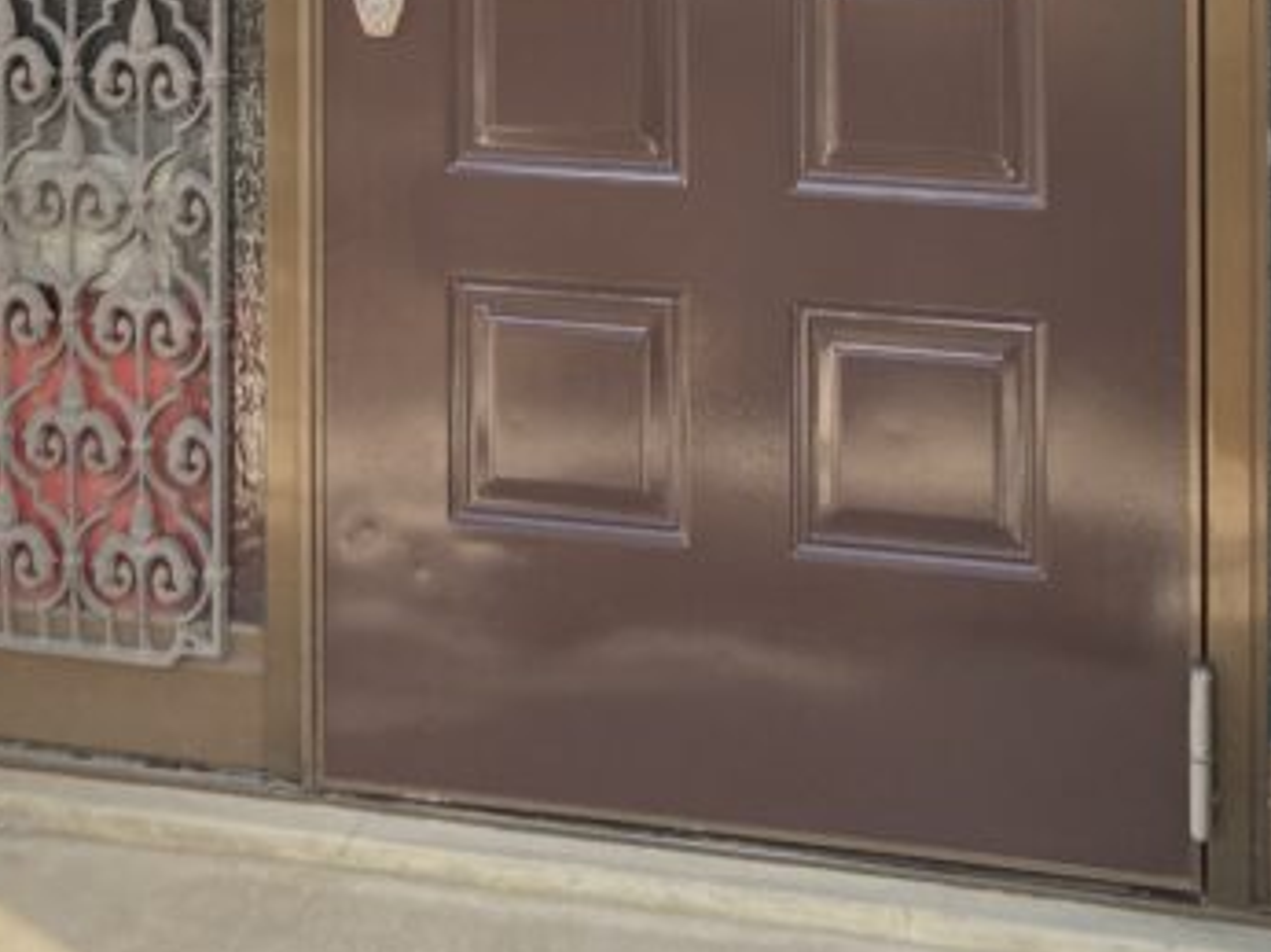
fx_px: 2972
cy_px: -412
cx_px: 694
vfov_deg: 16.8
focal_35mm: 81
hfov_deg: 24.1
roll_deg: -0.1
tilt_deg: -1.3
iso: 20
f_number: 1.8
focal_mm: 3.99
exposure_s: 1/179
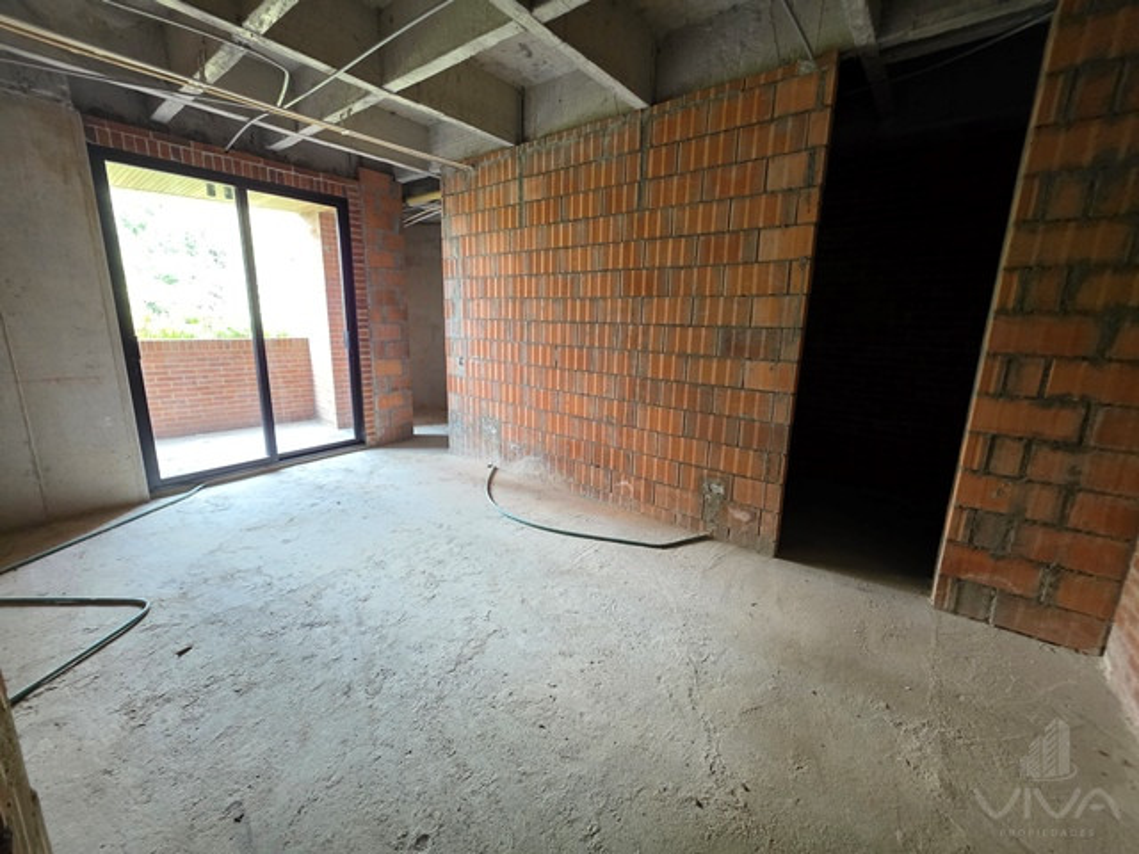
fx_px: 428
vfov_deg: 89.9
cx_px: 570
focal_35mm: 13
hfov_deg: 106.2
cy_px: 427
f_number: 1.9
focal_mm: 2.2
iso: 640
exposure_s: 1/60
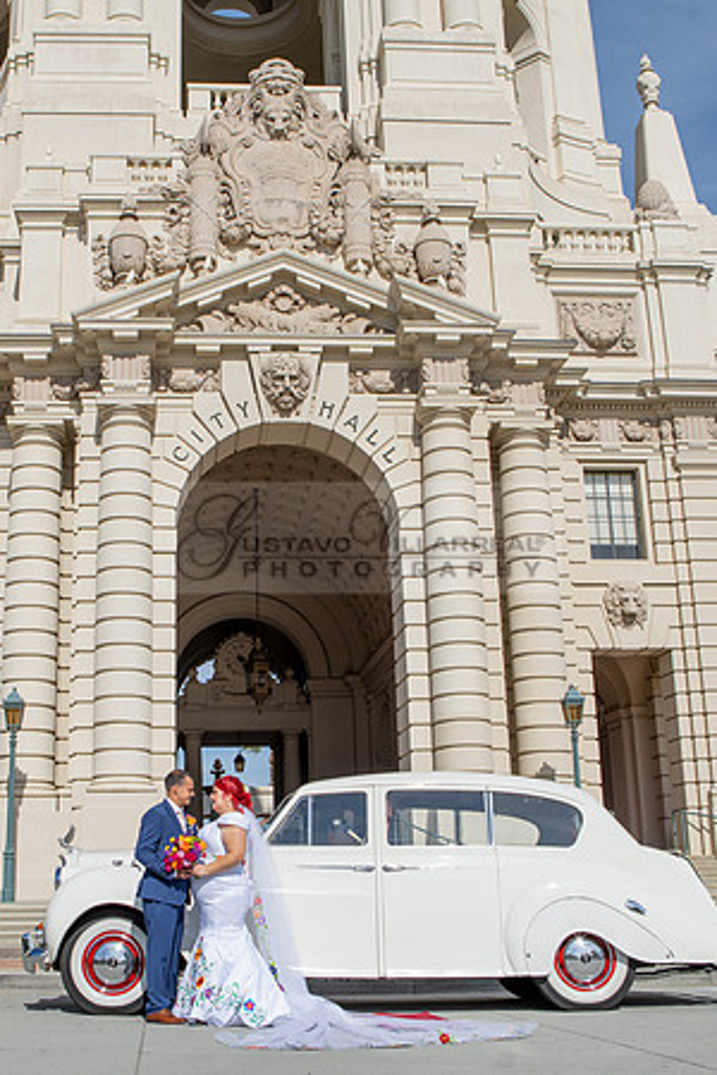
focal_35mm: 42
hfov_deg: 31.6
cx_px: 238
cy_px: 538
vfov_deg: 46.4
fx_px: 1256
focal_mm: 28
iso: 100
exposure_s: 1/640
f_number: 7.1
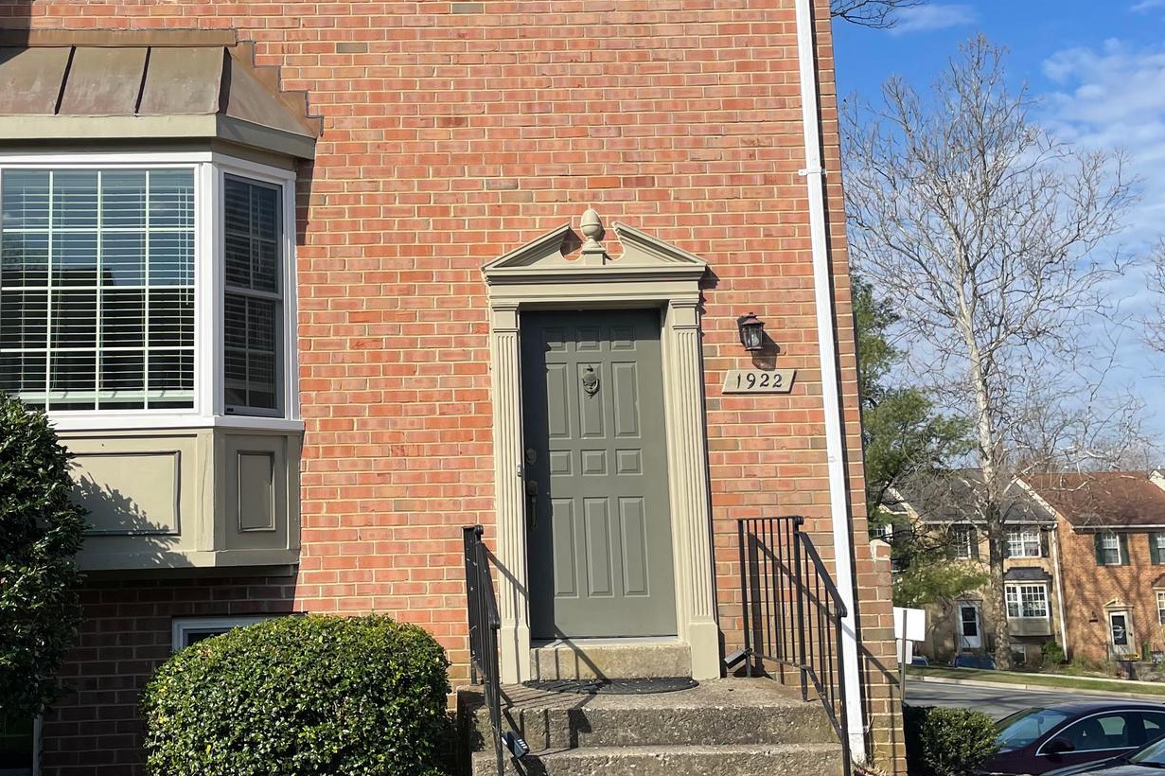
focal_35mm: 45
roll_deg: +2.3
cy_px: 343
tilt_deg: +8.1
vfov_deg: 29.8
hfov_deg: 43.0
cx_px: 380
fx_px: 1456
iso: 32
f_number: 1.6
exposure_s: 1/3731
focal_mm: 4.2
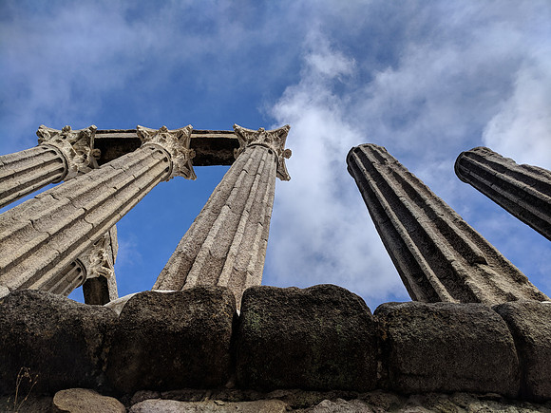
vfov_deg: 53.1
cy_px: 206
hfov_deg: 67.3
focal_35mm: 26
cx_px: 276
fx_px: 414
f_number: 2
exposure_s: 1/2513
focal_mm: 4.67
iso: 51
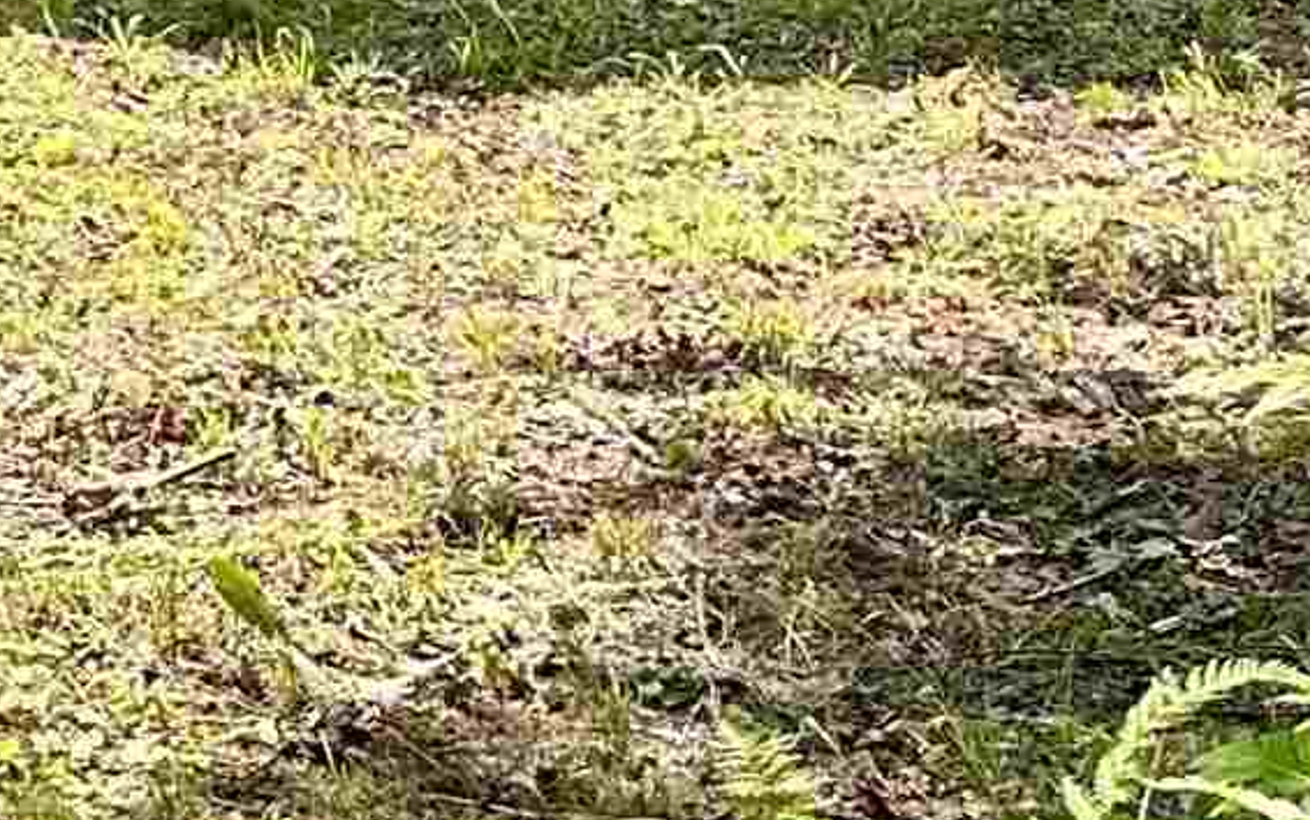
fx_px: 4928
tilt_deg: +3.0
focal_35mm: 138
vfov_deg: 8.6
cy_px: -1149
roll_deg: -0.2
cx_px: -1518
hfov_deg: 12.7
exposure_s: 1/541
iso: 80
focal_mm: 6.86
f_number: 1.78
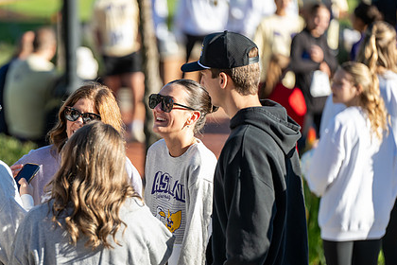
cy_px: 167
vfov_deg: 5.0
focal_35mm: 276
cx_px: 139
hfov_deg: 7.5
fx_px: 3043
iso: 160
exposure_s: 1/800
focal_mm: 200
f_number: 3.2
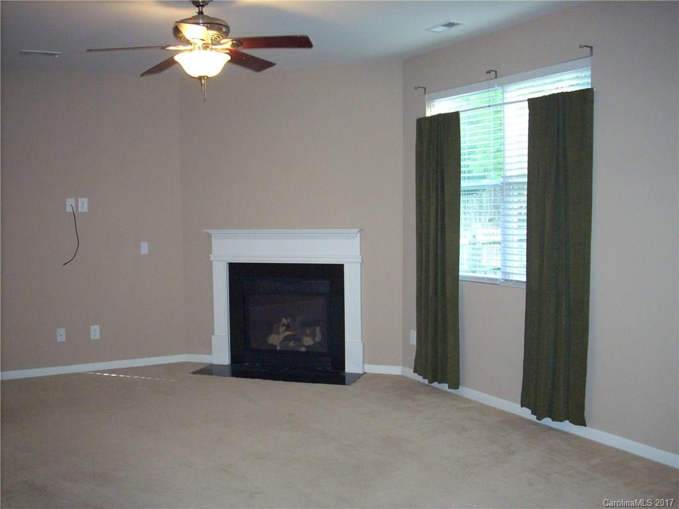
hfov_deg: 50.1
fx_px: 726
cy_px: 254
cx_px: 340
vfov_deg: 38.7
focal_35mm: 37
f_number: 2.8
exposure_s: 1/60
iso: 400
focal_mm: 6.2
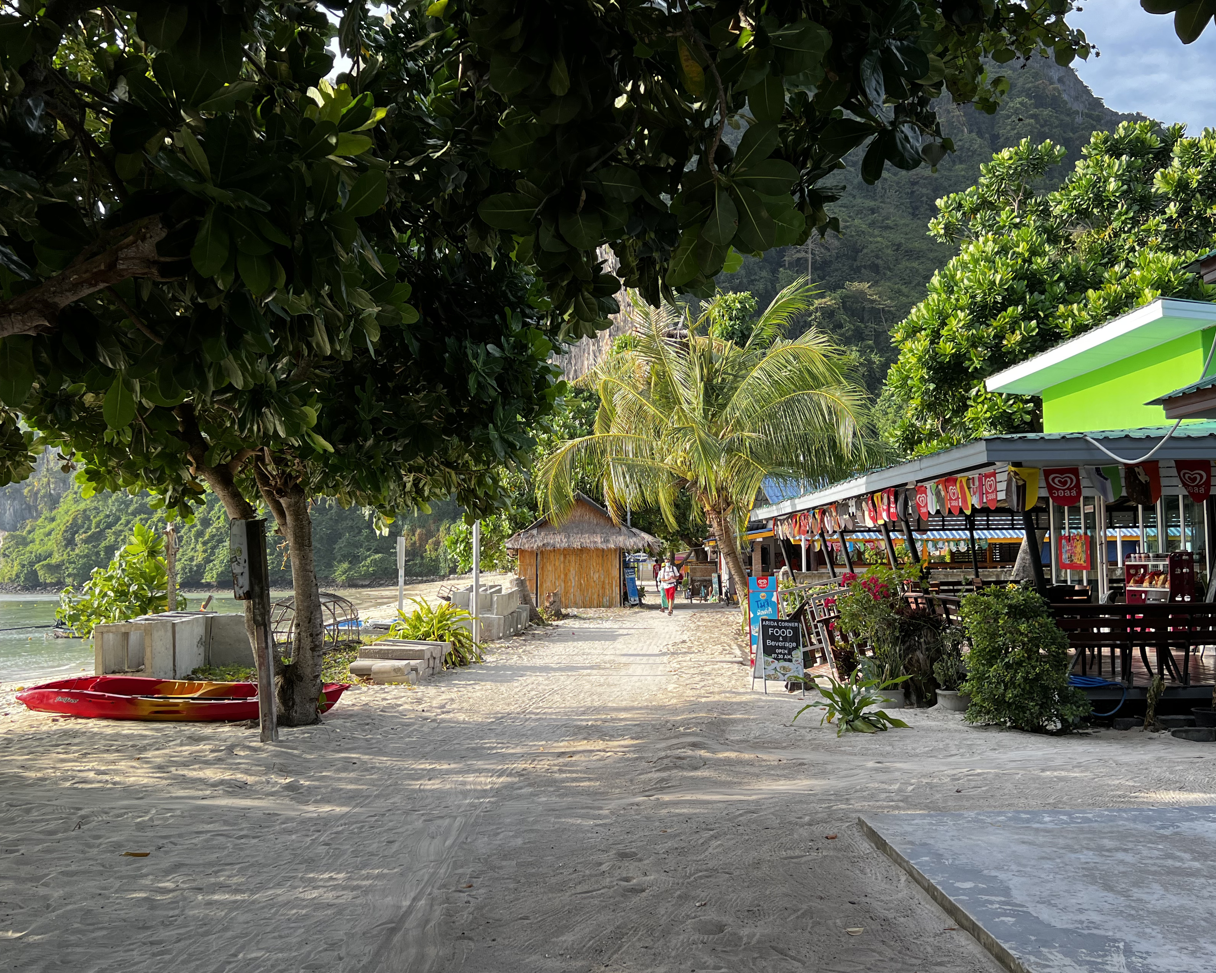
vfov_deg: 45.8
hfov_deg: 55.7
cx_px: 597
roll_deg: +1.1
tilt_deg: +3.3
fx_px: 1152
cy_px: 499
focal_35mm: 32
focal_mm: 5.7
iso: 50
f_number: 1.5
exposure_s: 1/887
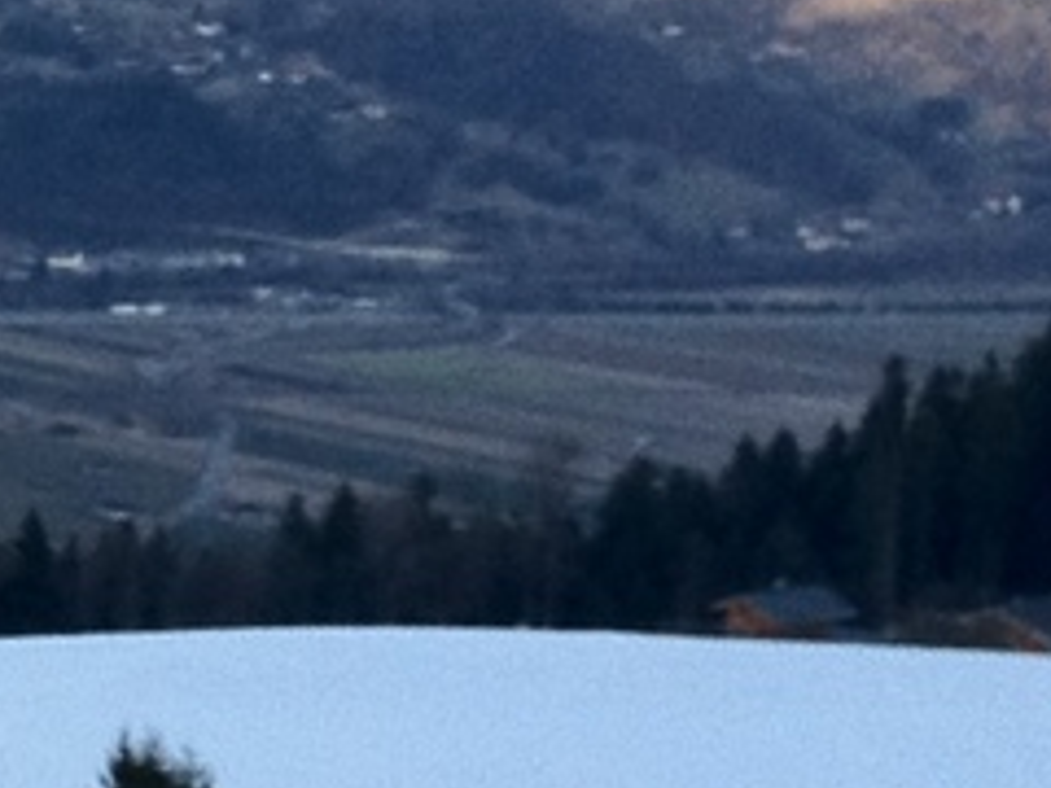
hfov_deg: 7.8
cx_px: -1515
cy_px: -236
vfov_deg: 6.3
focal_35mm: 233
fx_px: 7074
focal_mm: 4.28
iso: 64
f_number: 2.4
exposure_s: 1/536
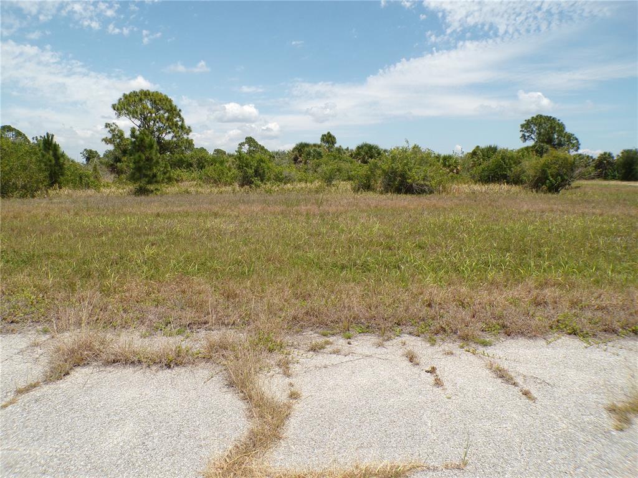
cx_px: 319
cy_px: 239
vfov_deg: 56.8
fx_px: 442
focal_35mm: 24
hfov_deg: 71.6
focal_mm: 4.3
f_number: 4.4
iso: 100
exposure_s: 1/850
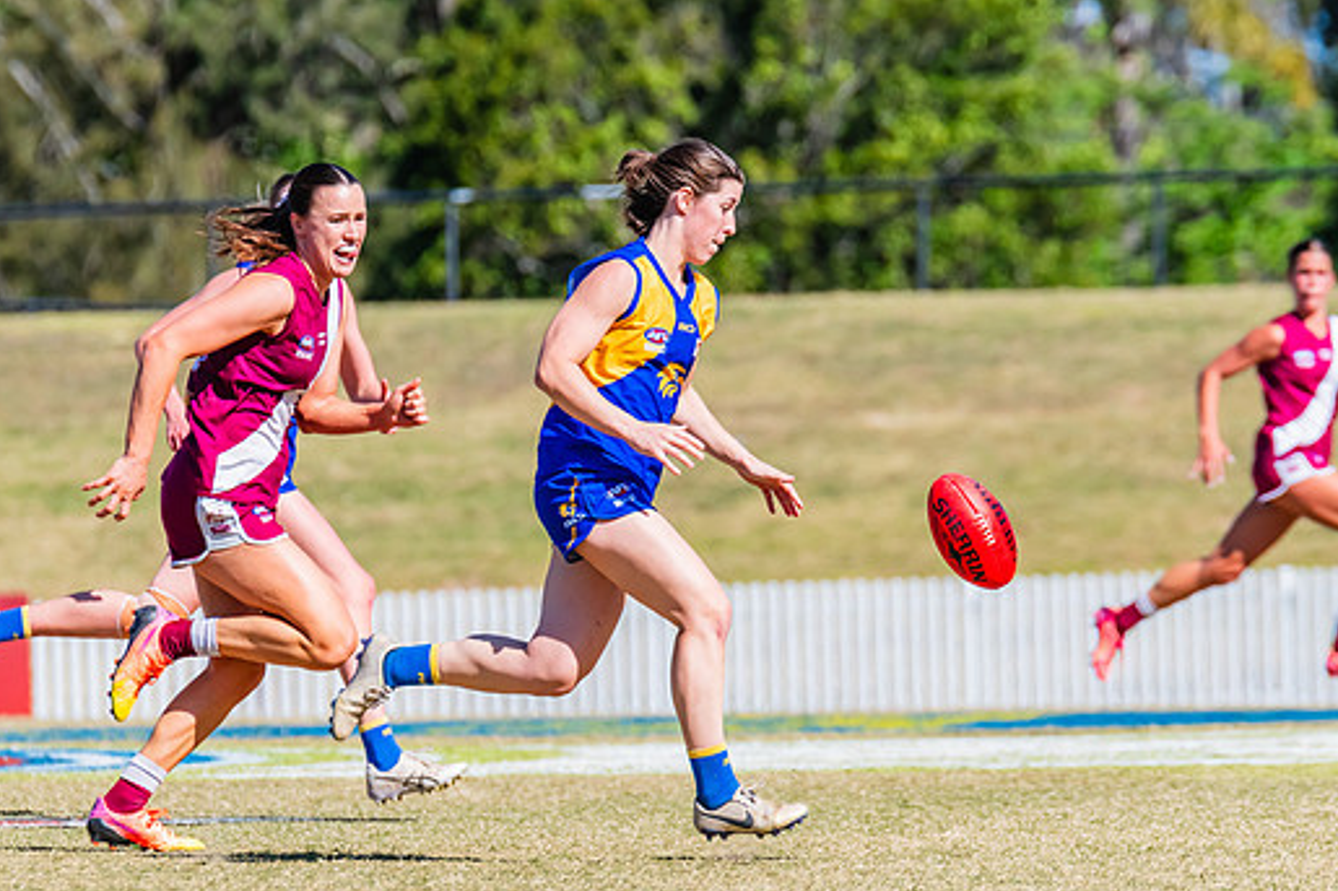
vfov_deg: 2.3
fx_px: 22106
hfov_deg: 3.5
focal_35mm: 595
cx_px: 676
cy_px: 460
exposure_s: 1/1600
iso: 800
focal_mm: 420
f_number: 10
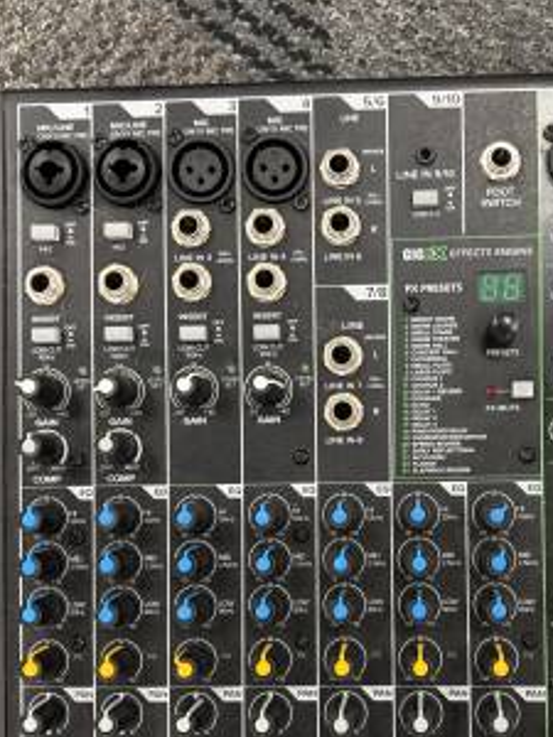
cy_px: 474
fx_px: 959
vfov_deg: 41.7
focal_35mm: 45
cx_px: 376
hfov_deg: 31.9
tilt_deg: -81.3
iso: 320
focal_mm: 5.96
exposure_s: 1/60
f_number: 1.6
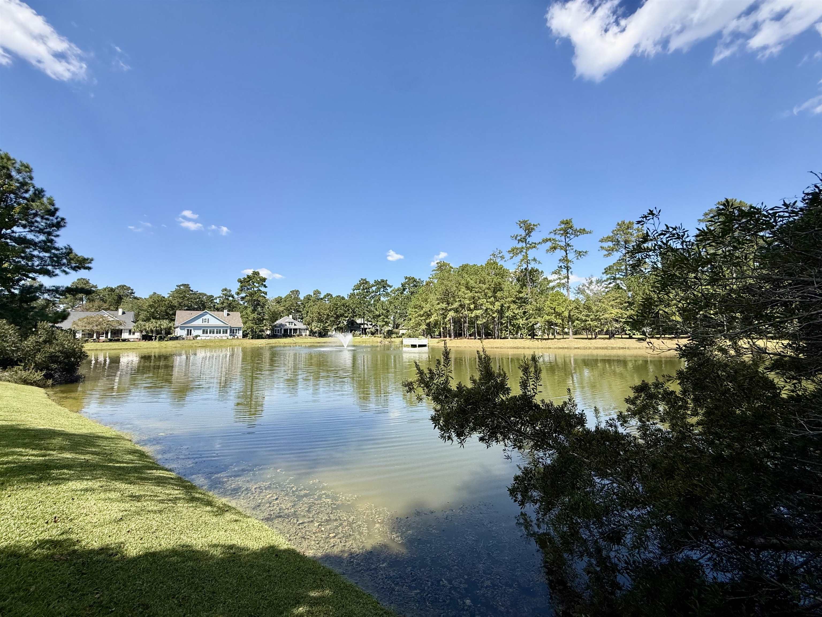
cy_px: 308
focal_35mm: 14
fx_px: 332
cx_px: 411
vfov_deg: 85.7
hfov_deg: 102.1
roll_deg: +1.0
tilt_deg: +4.0
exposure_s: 1/1431
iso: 50
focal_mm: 2.22
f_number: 2.2
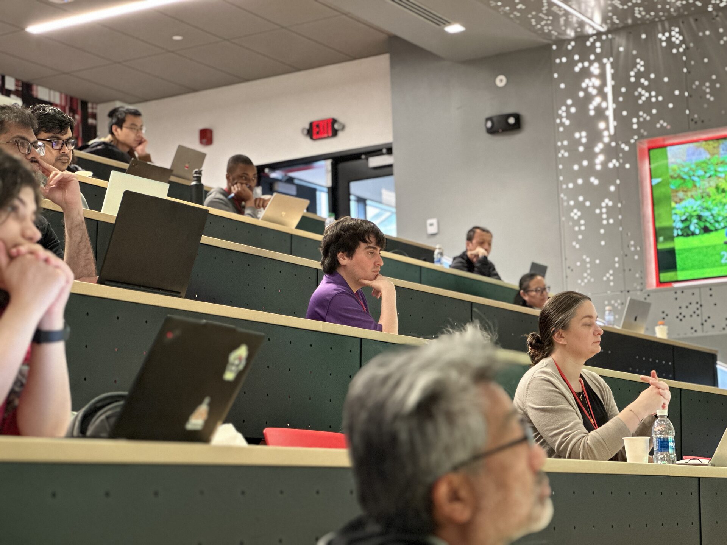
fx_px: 1617
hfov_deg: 25.3
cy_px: 272
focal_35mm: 77
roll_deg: +1.9
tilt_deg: +9.3
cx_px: 364
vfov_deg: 19.1
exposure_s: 1/24
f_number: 2.8
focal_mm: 9
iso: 500
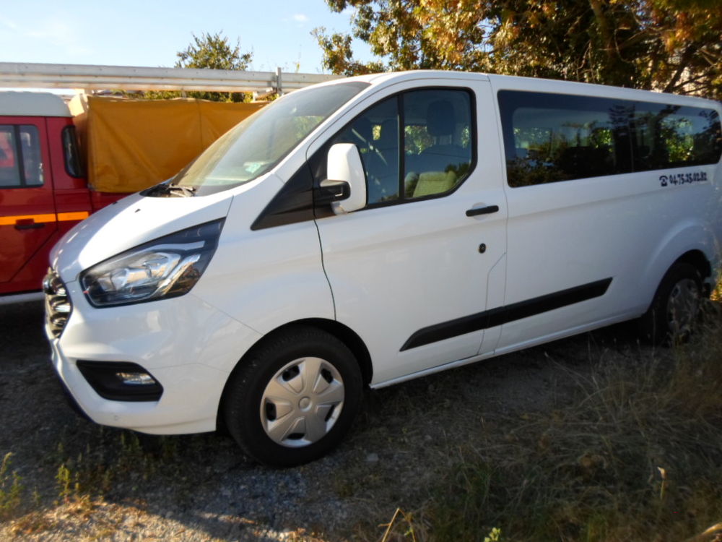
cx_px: 361
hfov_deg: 69.4
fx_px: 521
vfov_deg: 54.9
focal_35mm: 25
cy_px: 271
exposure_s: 1/750
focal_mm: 4.5
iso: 80
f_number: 2.5
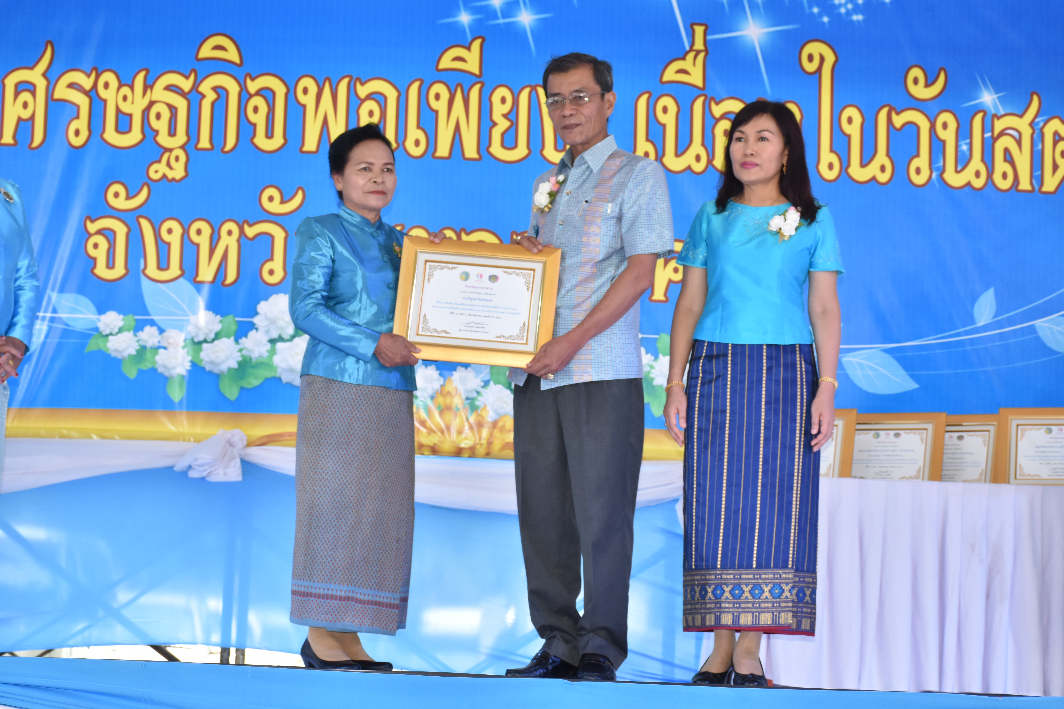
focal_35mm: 78
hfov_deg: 26.0
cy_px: 354
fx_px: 2305
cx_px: 532
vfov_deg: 17.5
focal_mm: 52
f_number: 8
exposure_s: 1/200
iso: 800
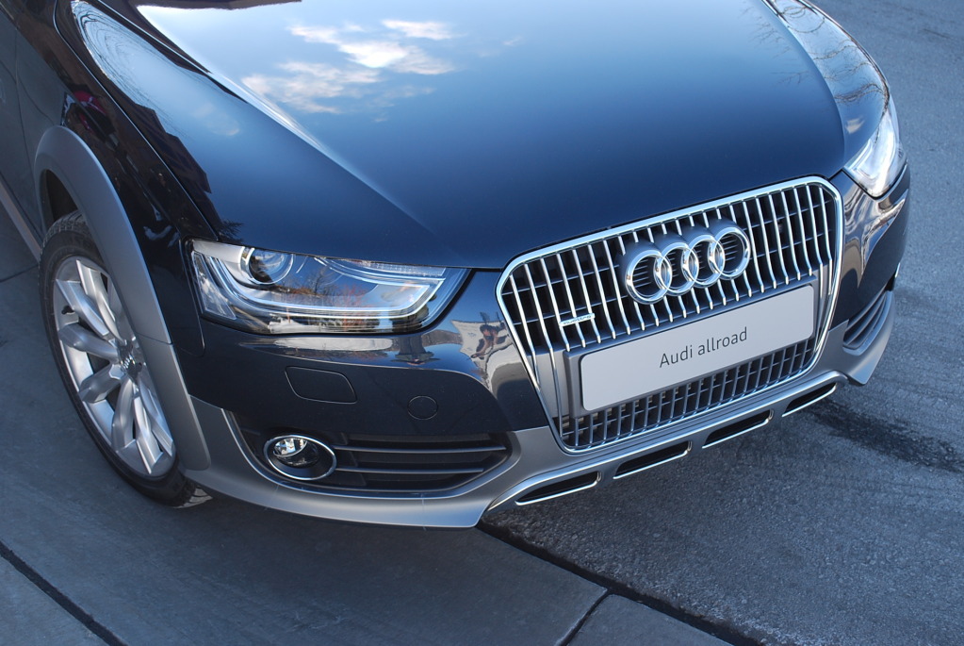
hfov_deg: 41.1
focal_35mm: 48
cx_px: 482
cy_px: 323
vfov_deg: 28.2
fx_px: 1287
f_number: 5.6
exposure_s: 1/125
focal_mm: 32
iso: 180
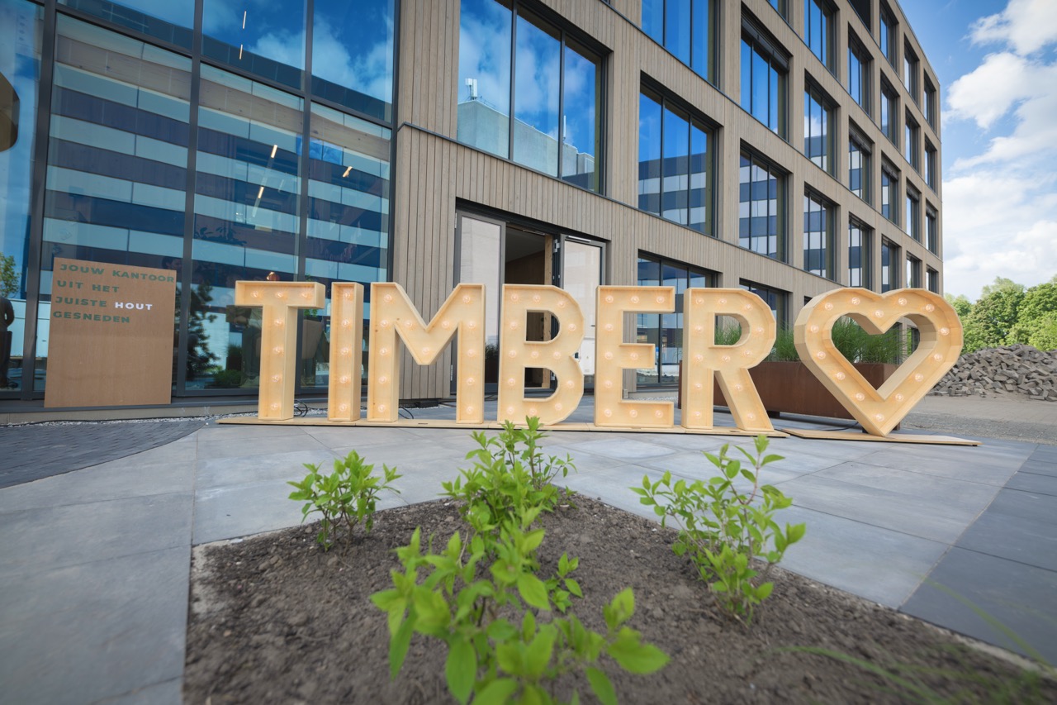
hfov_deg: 104.3
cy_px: 352
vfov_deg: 81.2
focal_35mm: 14
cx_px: 528
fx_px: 411
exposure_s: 1/4000
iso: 800
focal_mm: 14
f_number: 3.2
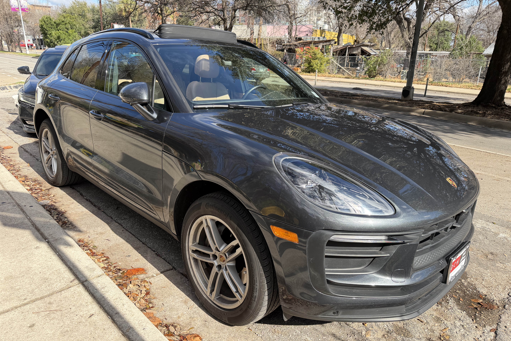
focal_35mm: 25
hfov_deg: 71.5
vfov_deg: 51.3
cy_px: 177
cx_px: 256
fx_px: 355
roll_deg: -1.1
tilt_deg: -15.9
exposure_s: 1/1106
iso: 100
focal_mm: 6.76
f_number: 1.78
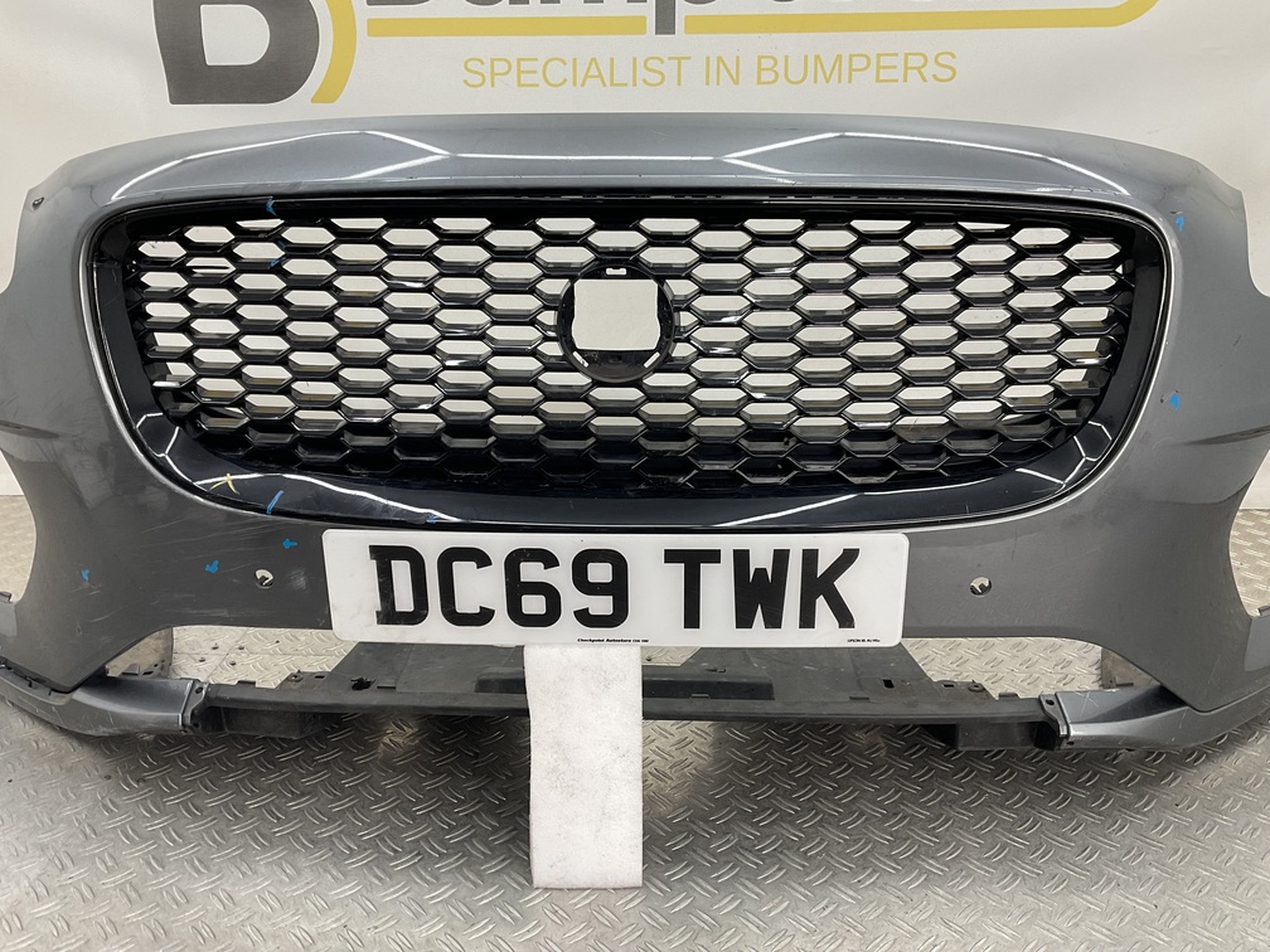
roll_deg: -1.3
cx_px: 635
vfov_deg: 48.2
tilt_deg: -21.1
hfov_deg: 61.7
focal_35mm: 29
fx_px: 1064
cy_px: 476
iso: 40
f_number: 1.8
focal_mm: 3
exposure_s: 1/120
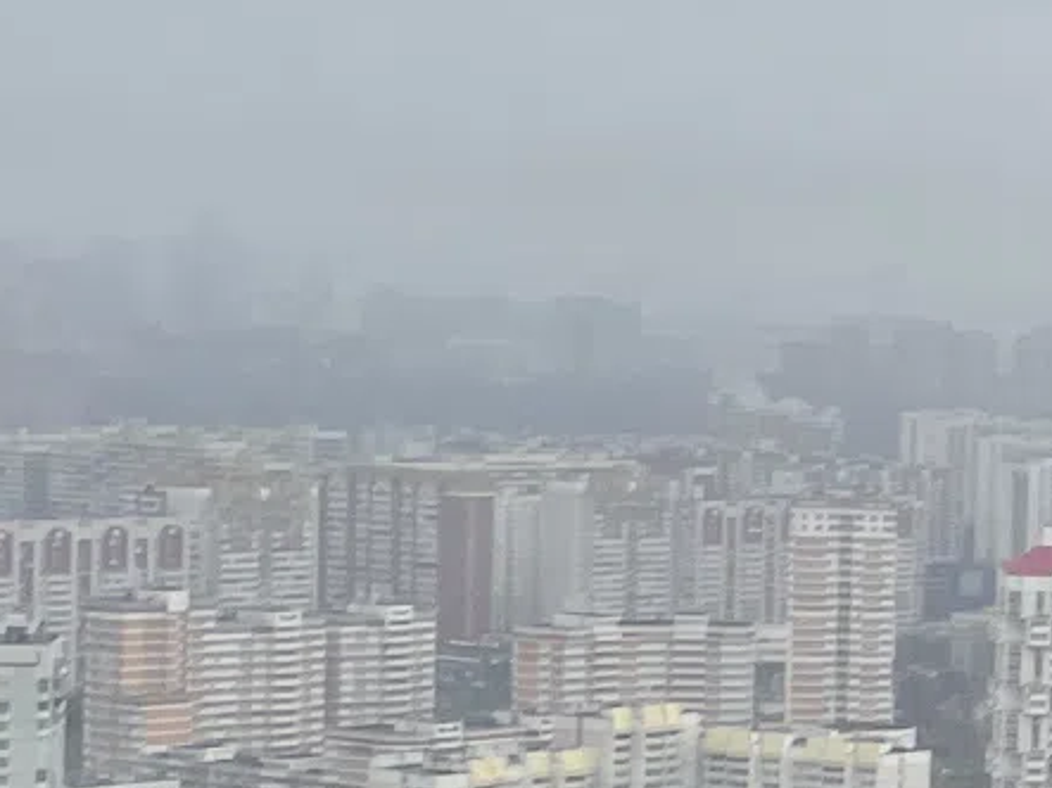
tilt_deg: -3.5
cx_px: 2218
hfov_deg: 12.1
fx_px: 4284
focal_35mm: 141
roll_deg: -2.5
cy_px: 672
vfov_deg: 10.5
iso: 32
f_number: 1.6
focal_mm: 4.2
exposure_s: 1/143
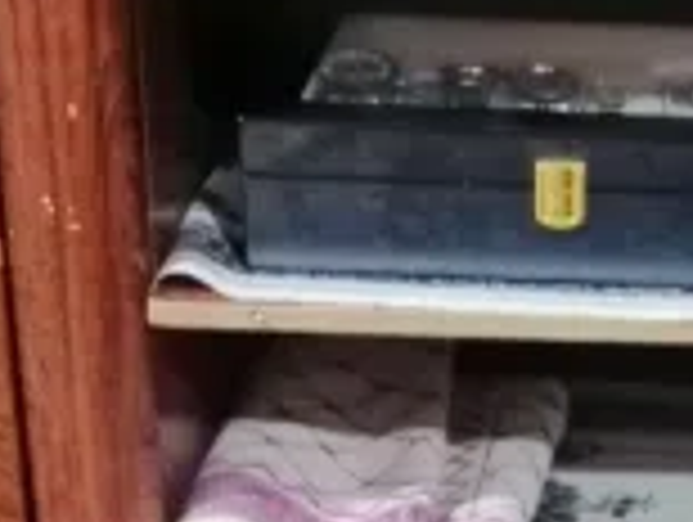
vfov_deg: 13.5
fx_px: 2165
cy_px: 536
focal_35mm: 108
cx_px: 698
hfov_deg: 17.7
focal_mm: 3.95
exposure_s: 1/20
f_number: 1.8
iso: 640
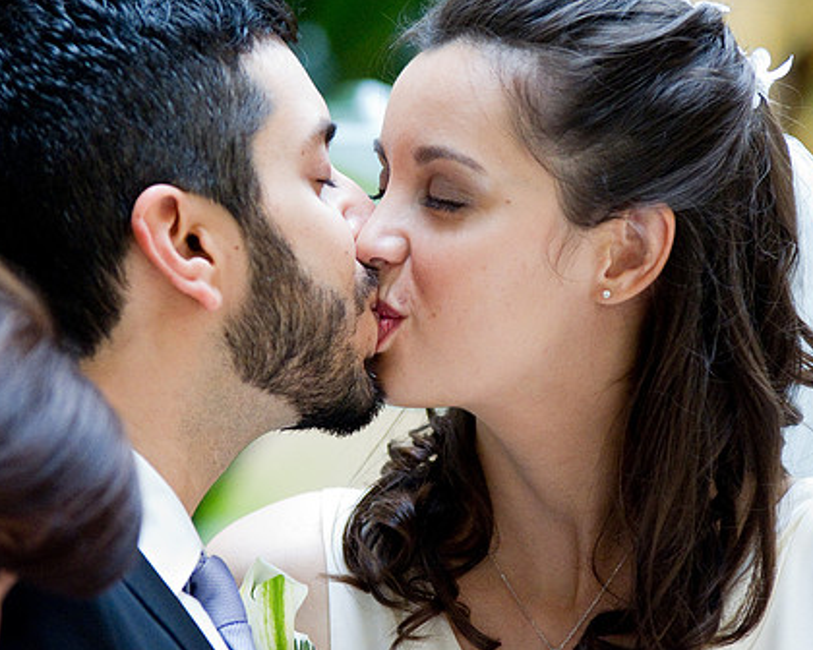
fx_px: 7940
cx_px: 397
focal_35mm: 330
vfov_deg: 4.7
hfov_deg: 5.9
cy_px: 285
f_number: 2.8
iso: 3200
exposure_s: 1/200
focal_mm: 170
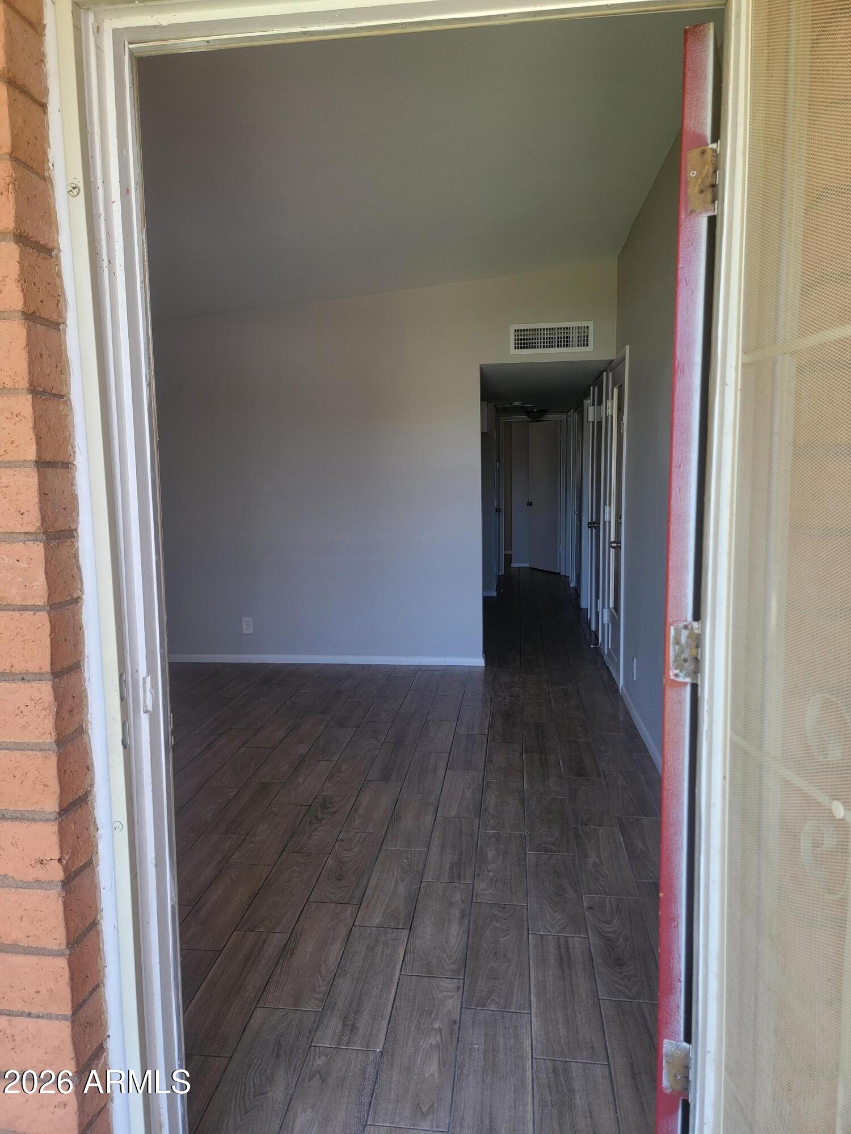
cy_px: 567
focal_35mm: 24
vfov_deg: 71.6
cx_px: 426
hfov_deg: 56.8
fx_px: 787
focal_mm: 6.7
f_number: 1.8
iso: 40
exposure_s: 1/120
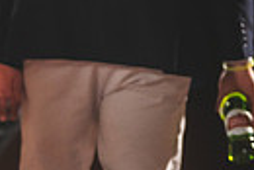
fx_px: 4725
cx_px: -311
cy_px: -13
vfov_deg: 2.1
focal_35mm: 669
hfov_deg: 3.1
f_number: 2.8
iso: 1250
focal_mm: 150
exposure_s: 1/200
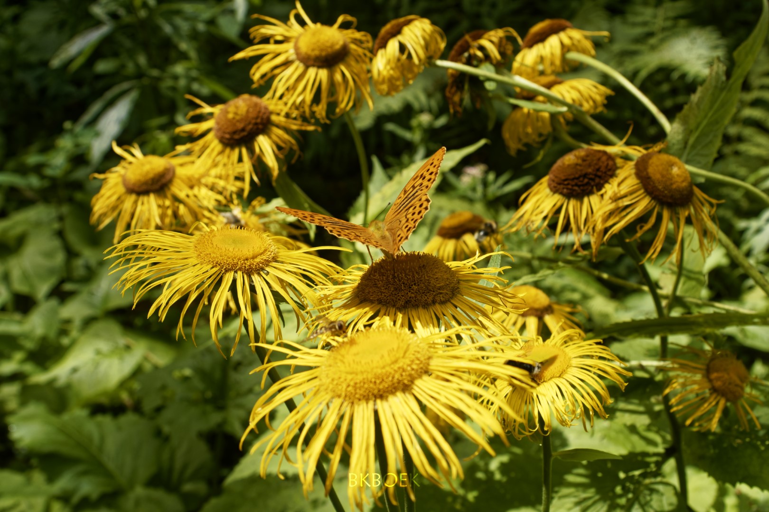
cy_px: 256
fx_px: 897
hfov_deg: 46.4
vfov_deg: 31.9
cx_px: 384
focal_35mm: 42
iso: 200
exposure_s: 1/160
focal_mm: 28
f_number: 8
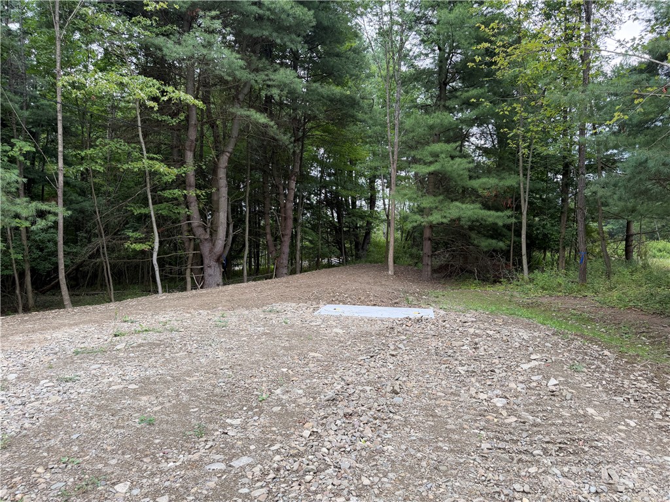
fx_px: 465
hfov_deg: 71.6
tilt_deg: -1.8
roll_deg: -2.0
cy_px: 251
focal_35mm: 24
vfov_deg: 56.8
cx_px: 335
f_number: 1.78
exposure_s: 1/166
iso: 64
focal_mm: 6.76
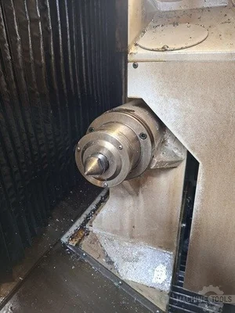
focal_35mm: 23
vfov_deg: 73.9
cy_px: 156
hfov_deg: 58.9
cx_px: 118
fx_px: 208
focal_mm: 5.54
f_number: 1.8
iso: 400
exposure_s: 1/33
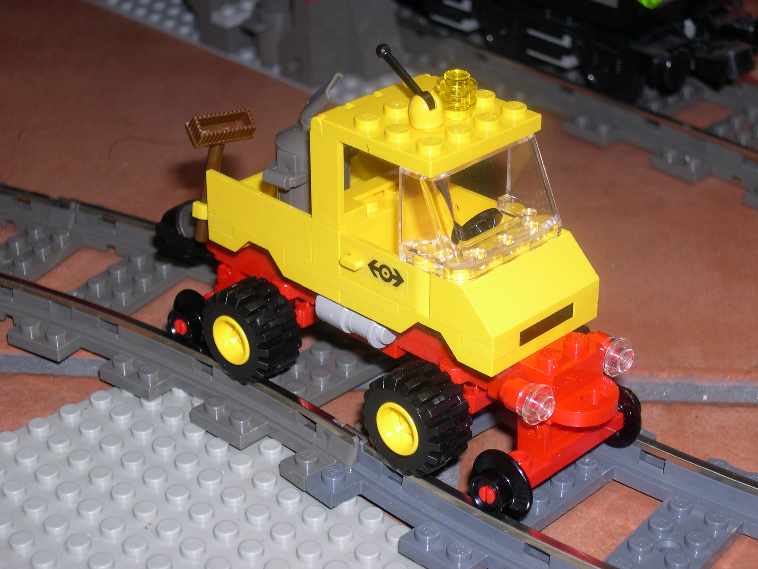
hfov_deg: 25.3
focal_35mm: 77
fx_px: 1686
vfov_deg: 19.1
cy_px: 284
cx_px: 379
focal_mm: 16.3
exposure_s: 1/60
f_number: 4
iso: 100
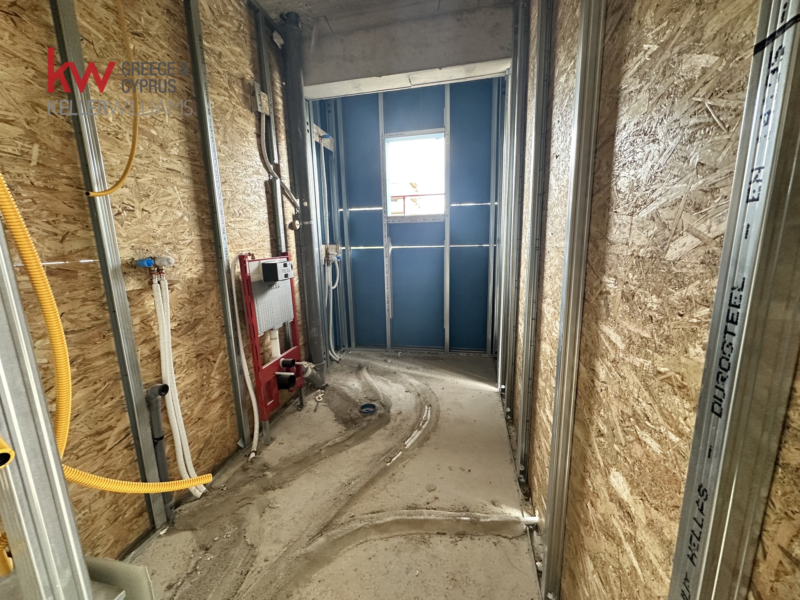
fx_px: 324
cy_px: 300
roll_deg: +1.7
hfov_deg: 102.1
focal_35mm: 14
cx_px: 400
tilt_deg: -11.0
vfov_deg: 85.7
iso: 320
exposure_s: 1/99
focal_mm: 2.22
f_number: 2.2
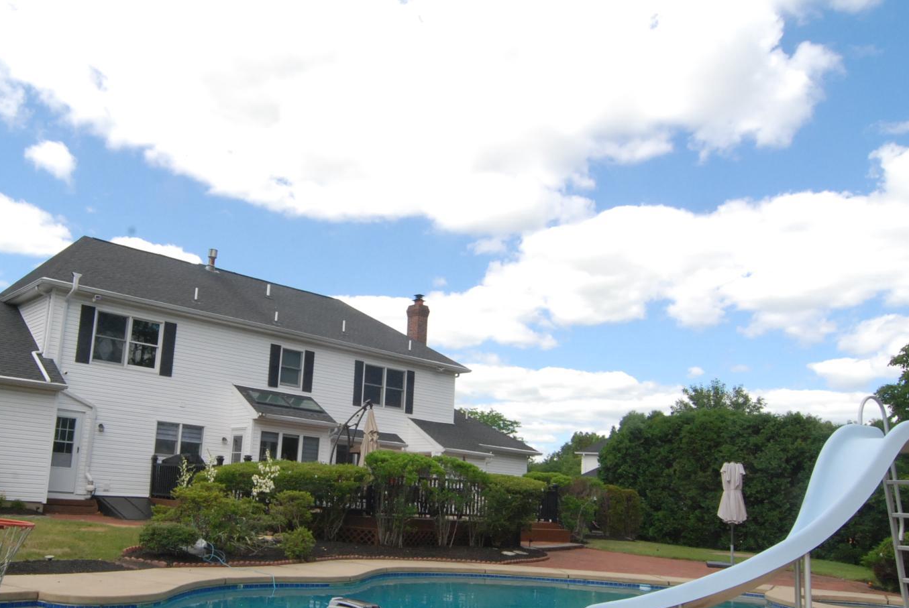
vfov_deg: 43.4
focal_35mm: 30
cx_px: 344
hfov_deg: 61.1
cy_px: 380
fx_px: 758
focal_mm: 14
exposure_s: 1/200
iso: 800
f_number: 18
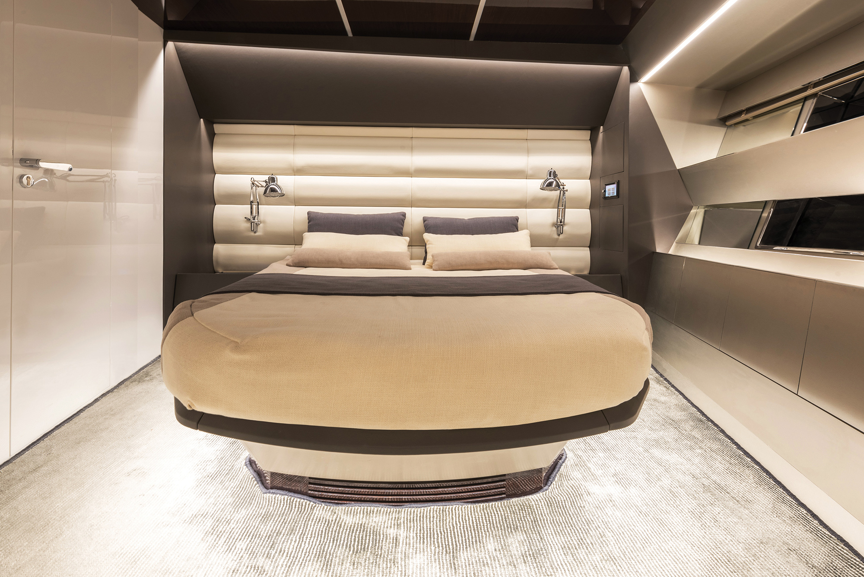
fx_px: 336
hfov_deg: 104.2
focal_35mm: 14
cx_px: 432
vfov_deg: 81.3
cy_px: 288
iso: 200
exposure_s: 1/1.25
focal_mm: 14
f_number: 14
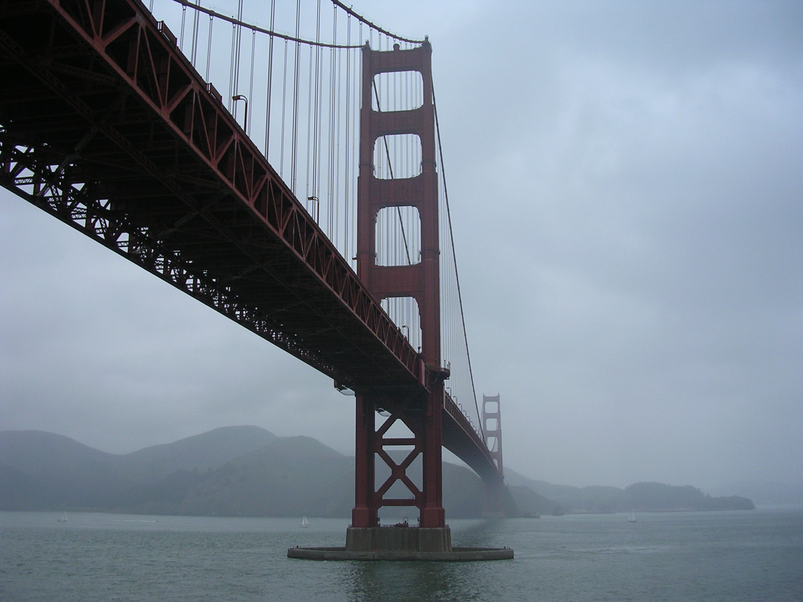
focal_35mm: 38
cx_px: 402
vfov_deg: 37.7
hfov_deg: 49.0
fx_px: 881
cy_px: 301
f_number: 2.8
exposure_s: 1/289
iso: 50
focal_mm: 5.8
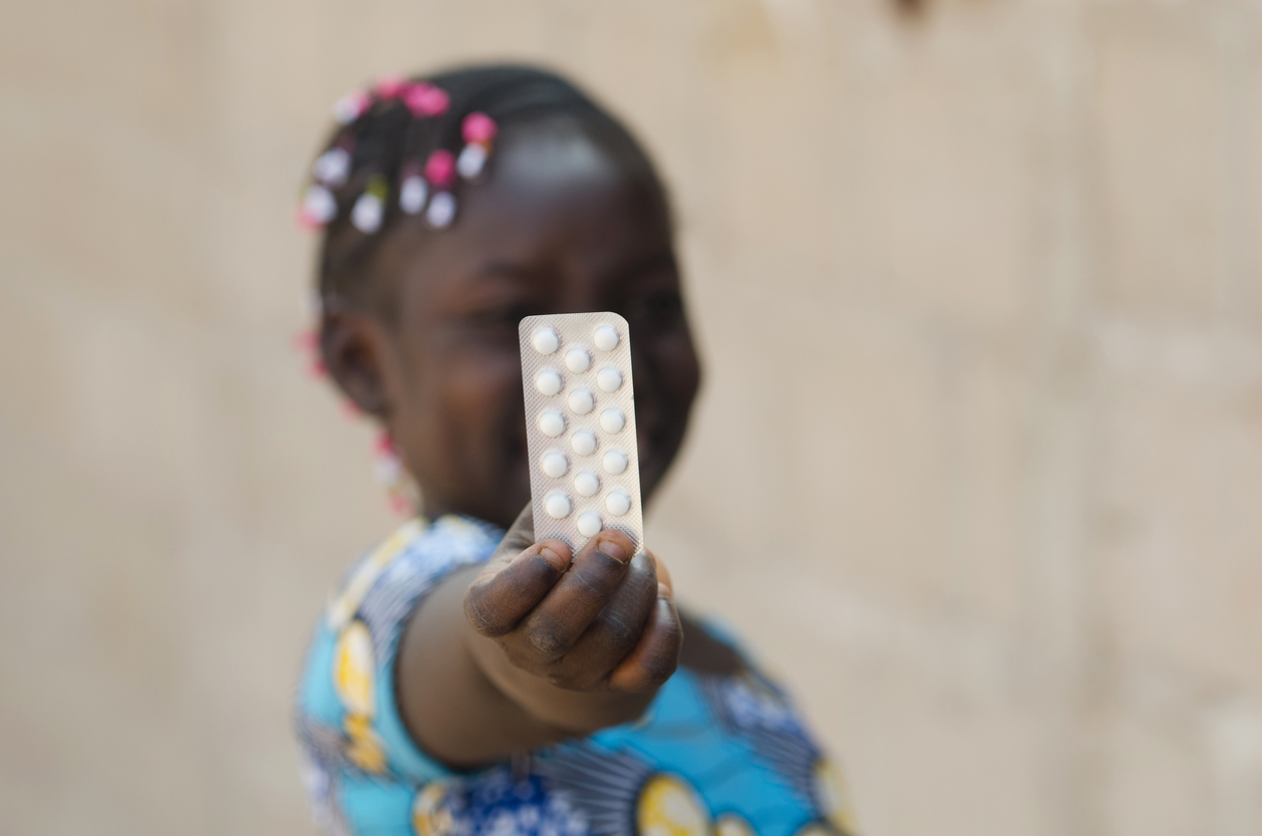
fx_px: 5772
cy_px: 418
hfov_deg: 12.5
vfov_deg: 8.3
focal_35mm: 165
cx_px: 631
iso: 100
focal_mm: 110
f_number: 3.5
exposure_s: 1/500
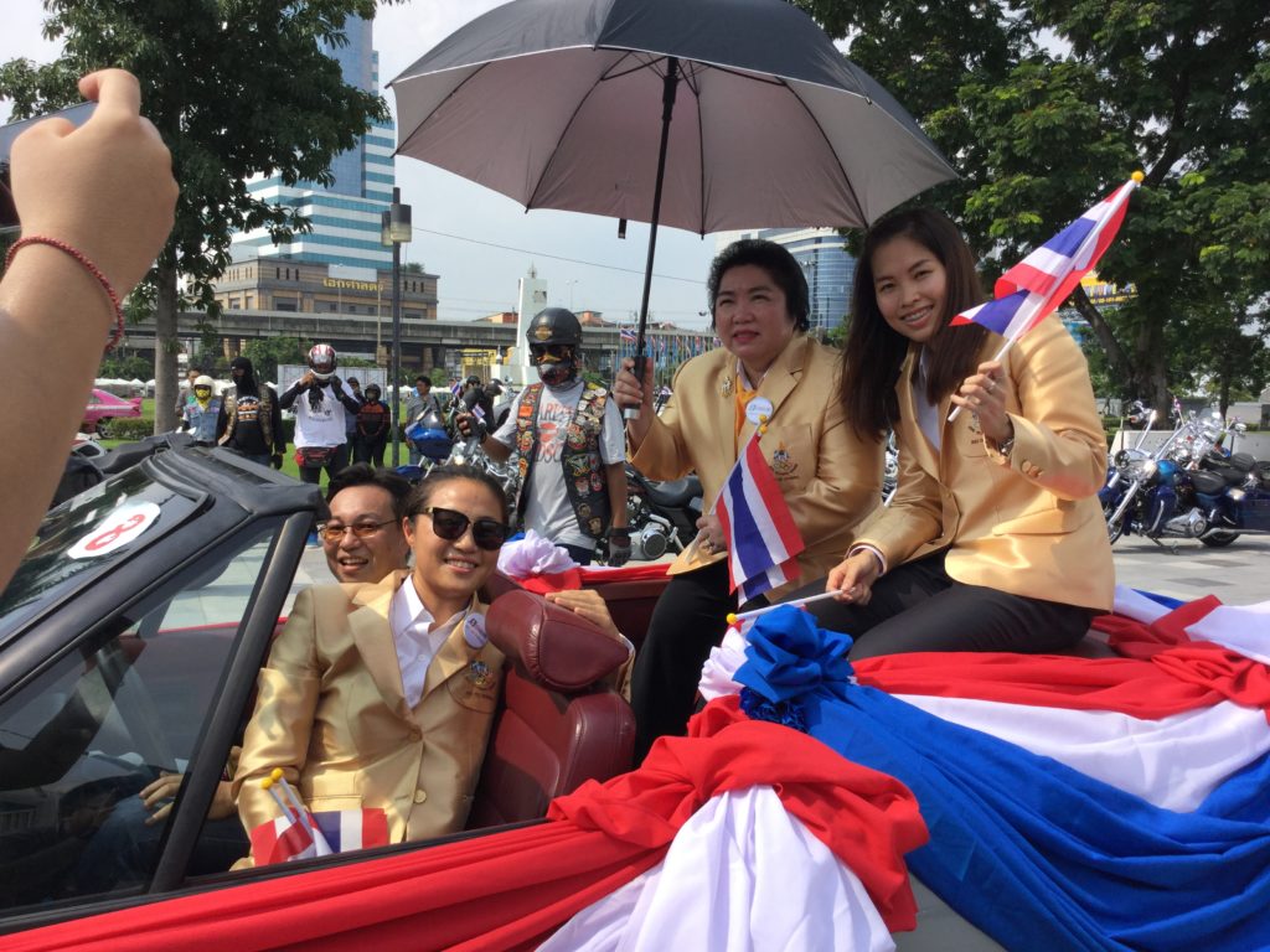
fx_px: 1137
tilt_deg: -4.3
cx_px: 635
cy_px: 476
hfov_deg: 58.4
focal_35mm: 31
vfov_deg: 45.4
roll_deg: -2.3
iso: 25
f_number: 2.4
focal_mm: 3.3
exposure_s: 1/1101
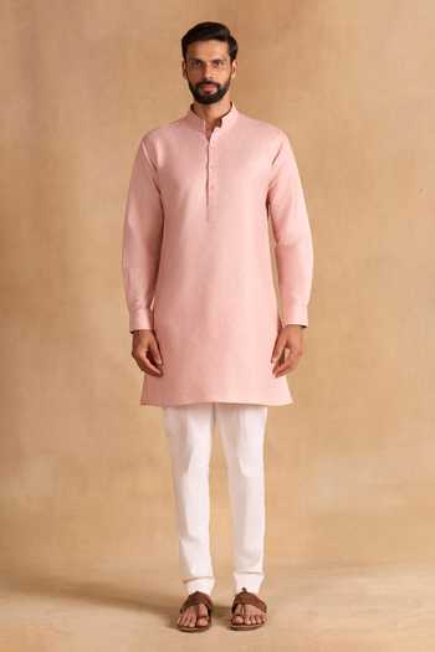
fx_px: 1269
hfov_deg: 19.5
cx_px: 218
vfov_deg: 28.8
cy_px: 326
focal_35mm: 70
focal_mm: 70
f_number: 5
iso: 125
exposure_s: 1/160
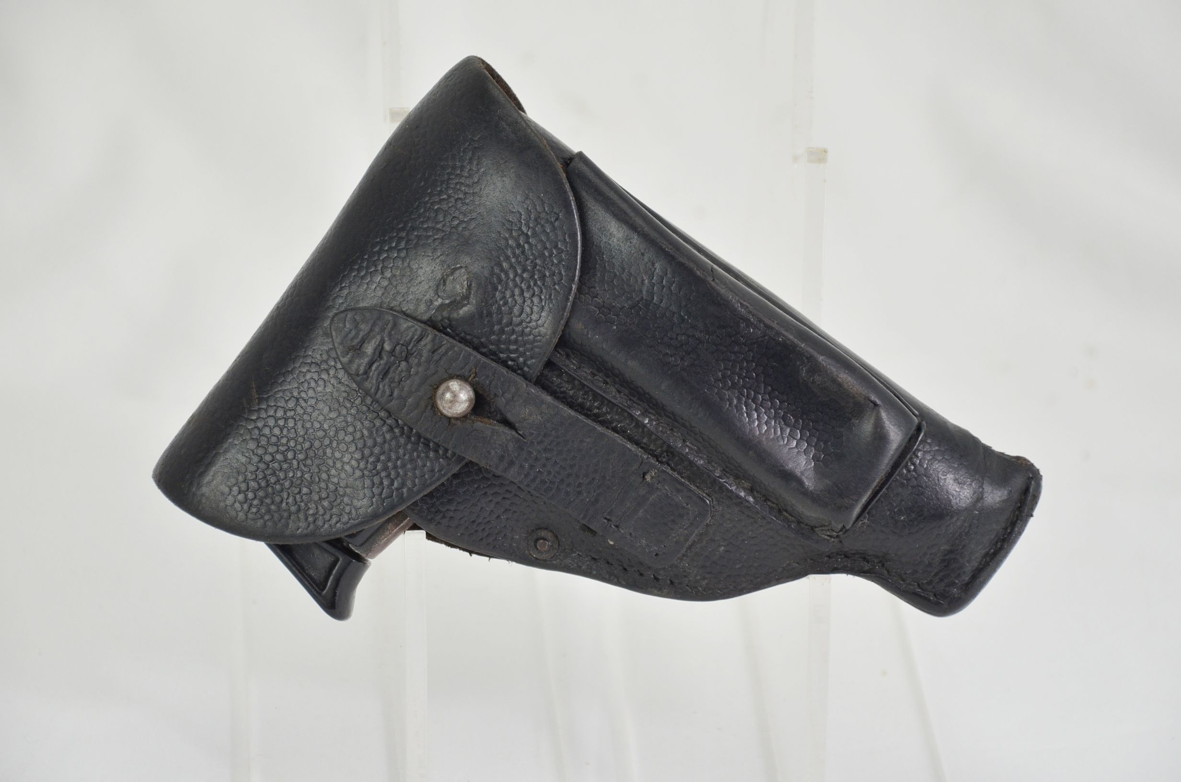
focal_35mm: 128
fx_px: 4174
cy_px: 391
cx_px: 590
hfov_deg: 16.1
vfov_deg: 10.7
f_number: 5.6
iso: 720
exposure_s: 1/250
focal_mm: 85
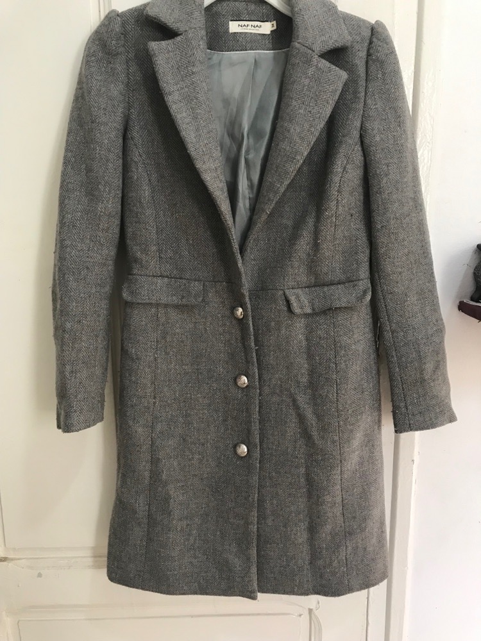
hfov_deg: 49.7
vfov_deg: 63.4
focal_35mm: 28
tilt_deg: -9.9
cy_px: 320
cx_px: 240
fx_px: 519
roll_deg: +1.0
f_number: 1.8
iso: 40
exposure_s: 1/25
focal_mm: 3.99
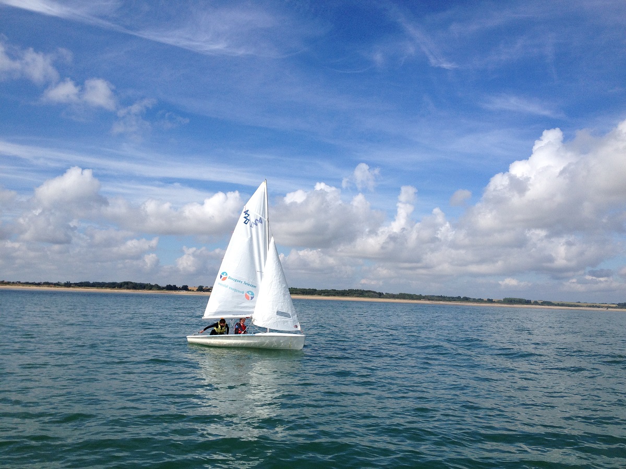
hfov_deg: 52.6
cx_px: 313
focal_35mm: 35
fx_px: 633
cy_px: 234
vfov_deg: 40.7
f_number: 2.4
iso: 50
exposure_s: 1/2907
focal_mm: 4.28
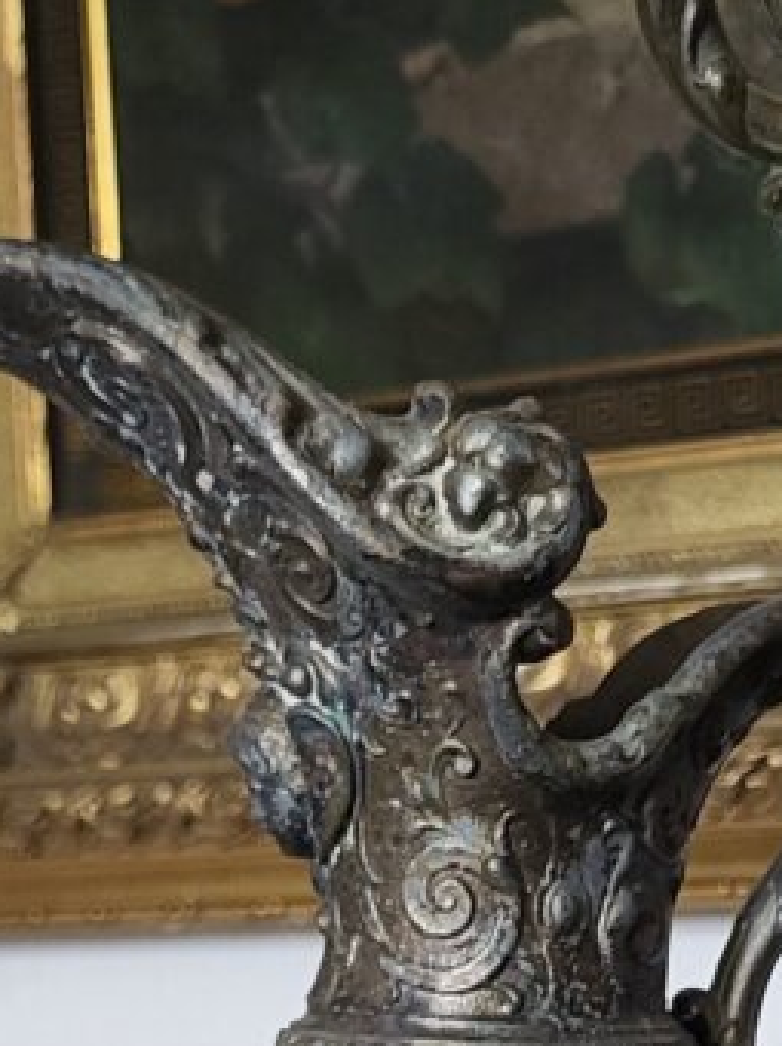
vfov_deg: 16.1
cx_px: 491
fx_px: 3380
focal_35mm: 112
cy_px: 1551
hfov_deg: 13.2
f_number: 1.8
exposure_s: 1/100
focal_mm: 5.4
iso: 320
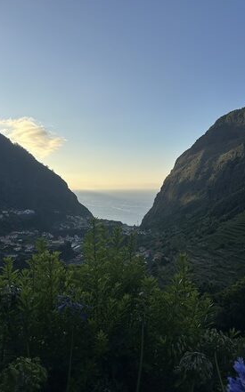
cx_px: 117
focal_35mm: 26
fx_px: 278
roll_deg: -0.2
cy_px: 194
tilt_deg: -1.4
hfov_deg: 47.5
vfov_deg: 70.4
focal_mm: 6.86
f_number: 1.78
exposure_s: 1/3717
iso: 80
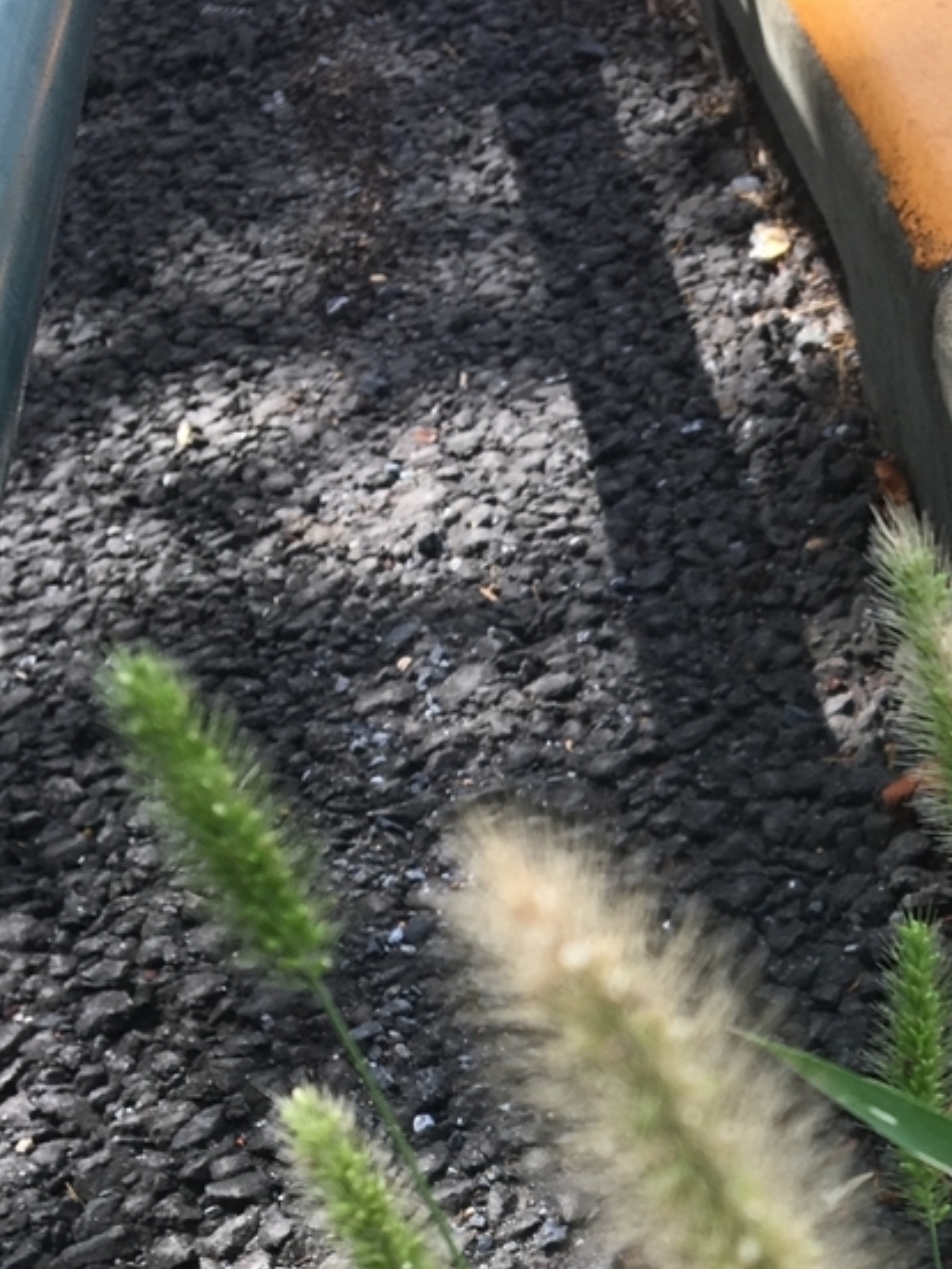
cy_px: 1005
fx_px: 2310
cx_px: 1009
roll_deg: +17.6
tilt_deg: -39.8
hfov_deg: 22.2
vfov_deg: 30.0
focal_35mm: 63
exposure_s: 1/413
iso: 25
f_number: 2.2
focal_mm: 4.15
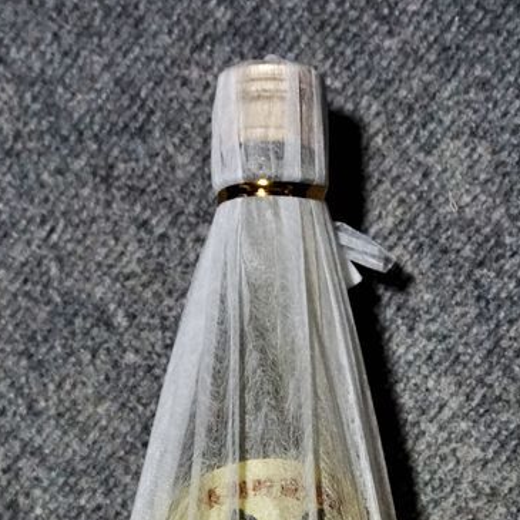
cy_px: 727
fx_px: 1638
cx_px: 256
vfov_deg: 16.7
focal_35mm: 96
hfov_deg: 18.0
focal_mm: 23
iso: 1600
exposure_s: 1/160
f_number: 4
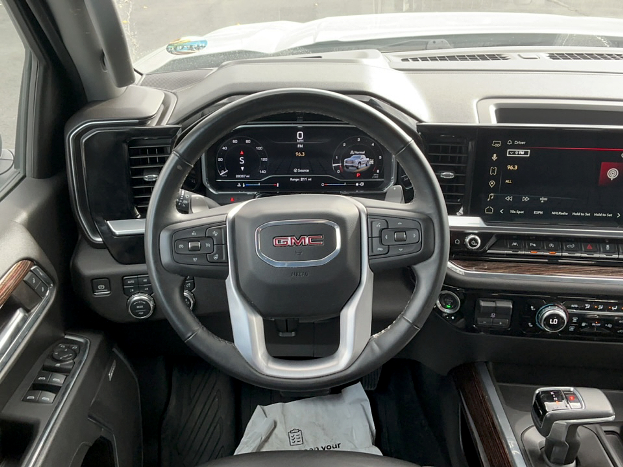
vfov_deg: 46.8
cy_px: 234
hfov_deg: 60.0
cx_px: 312
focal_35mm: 30
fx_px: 540
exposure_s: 1/60
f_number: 1.8
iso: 40
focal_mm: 3
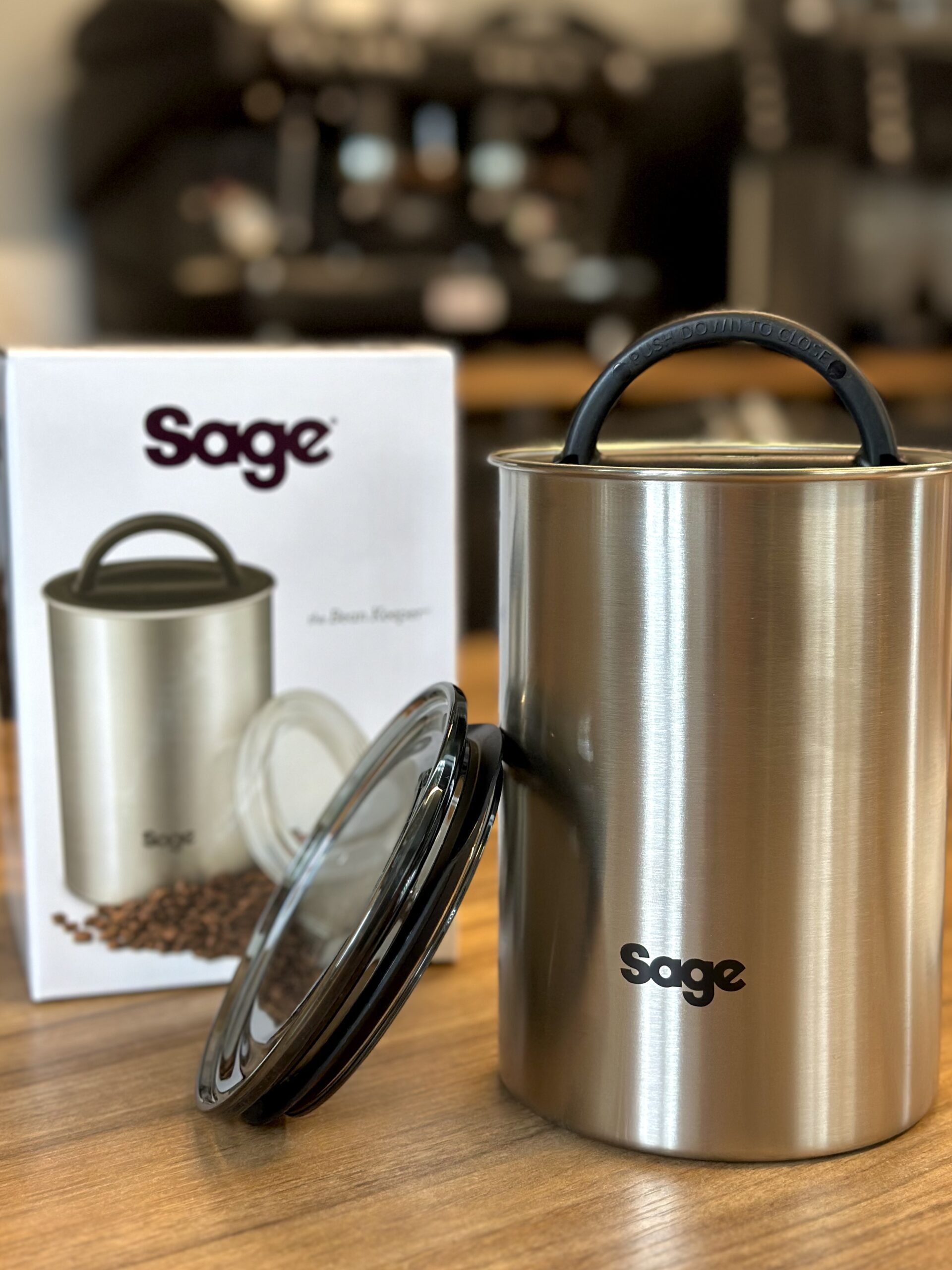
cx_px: 476
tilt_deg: -9.2
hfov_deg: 30.3
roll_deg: -0.2
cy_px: 635
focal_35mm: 48
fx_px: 1760
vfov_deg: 39.7
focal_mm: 6.86
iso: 125
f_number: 1.78
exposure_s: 1/100
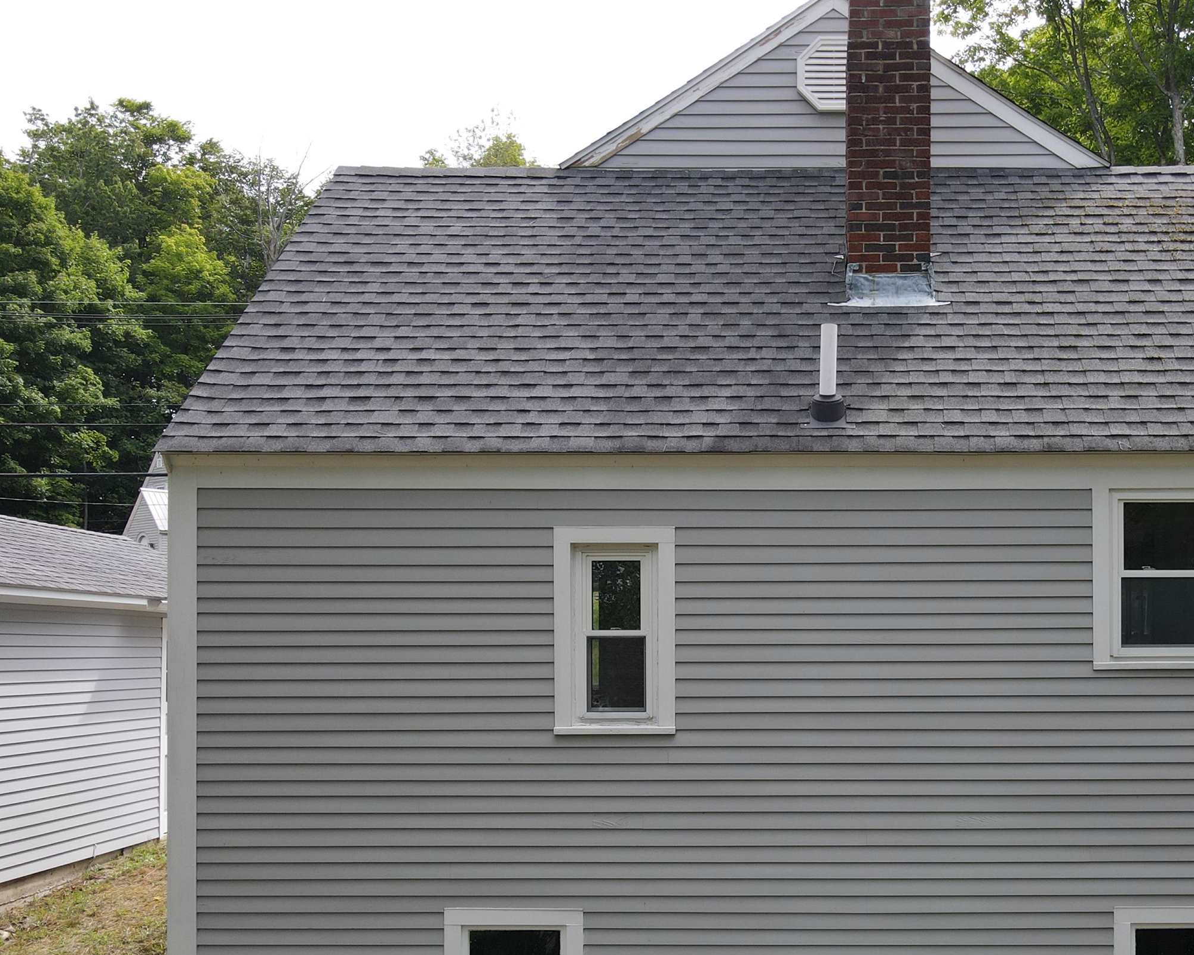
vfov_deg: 40.6
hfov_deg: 49.4
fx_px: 1272
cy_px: 639
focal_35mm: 36
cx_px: 802
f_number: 2.8
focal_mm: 4.5
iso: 100
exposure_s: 1/250
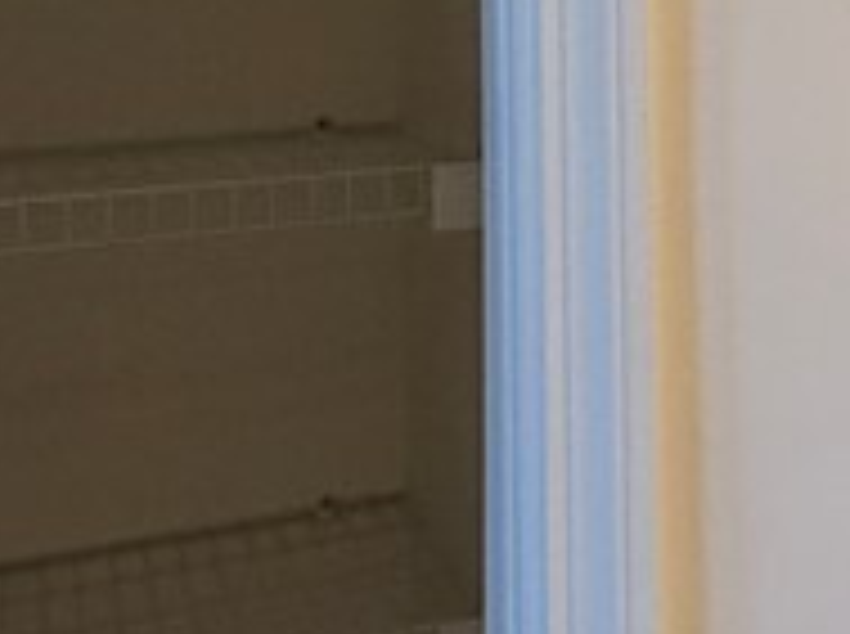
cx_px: 1331
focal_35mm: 76
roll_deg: +1.7
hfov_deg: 21.1
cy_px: -130
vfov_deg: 18.3
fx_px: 1863
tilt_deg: +2.4
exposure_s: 1/60
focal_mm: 2.22
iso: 200
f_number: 2.2
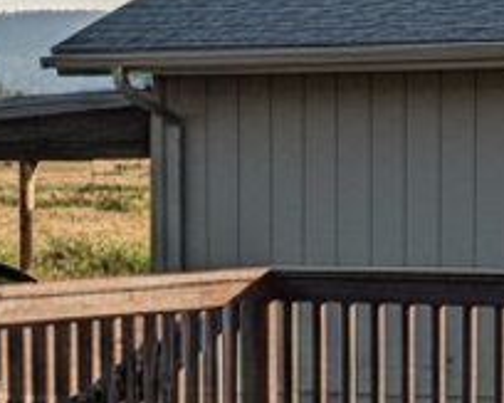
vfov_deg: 11.5
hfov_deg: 14.6
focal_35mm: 132
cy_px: 420
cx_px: 146
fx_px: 1968
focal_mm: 6.4
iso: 595
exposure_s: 1/307
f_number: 1.8
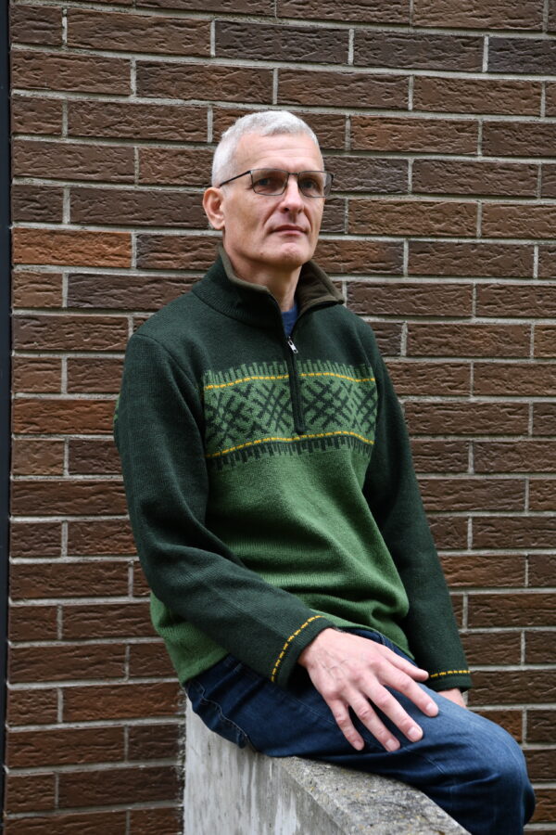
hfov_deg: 19.5
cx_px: 278
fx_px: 1622
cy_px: 418
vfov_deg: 28.8
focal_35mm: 70
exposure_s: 1/125
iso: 800
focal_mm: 70
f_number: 5.6
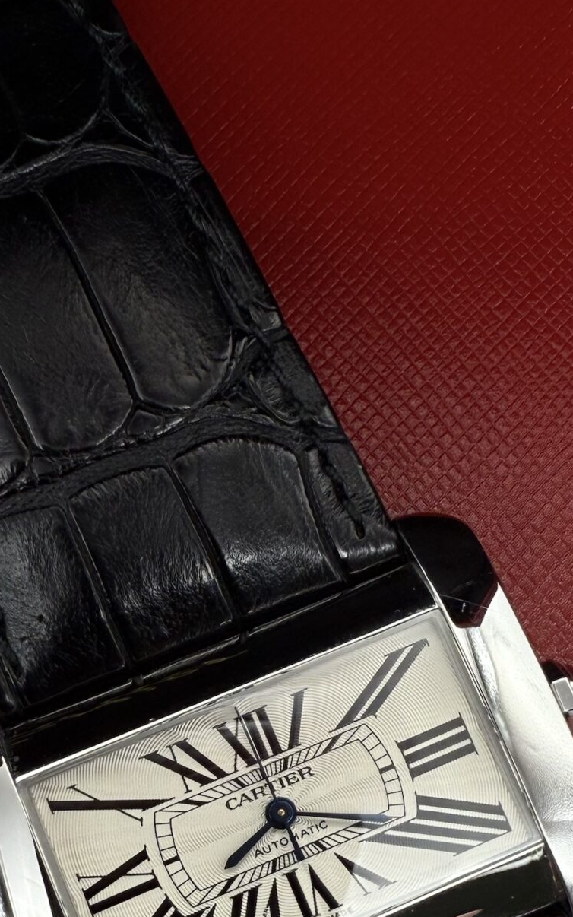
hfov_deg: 24.0
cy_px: 758
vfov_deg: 36.0
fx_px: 1349
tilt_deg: -79.4
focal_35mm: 54
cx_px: 331
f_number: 2.2
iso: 40
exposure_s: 1/284
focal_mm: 2.22
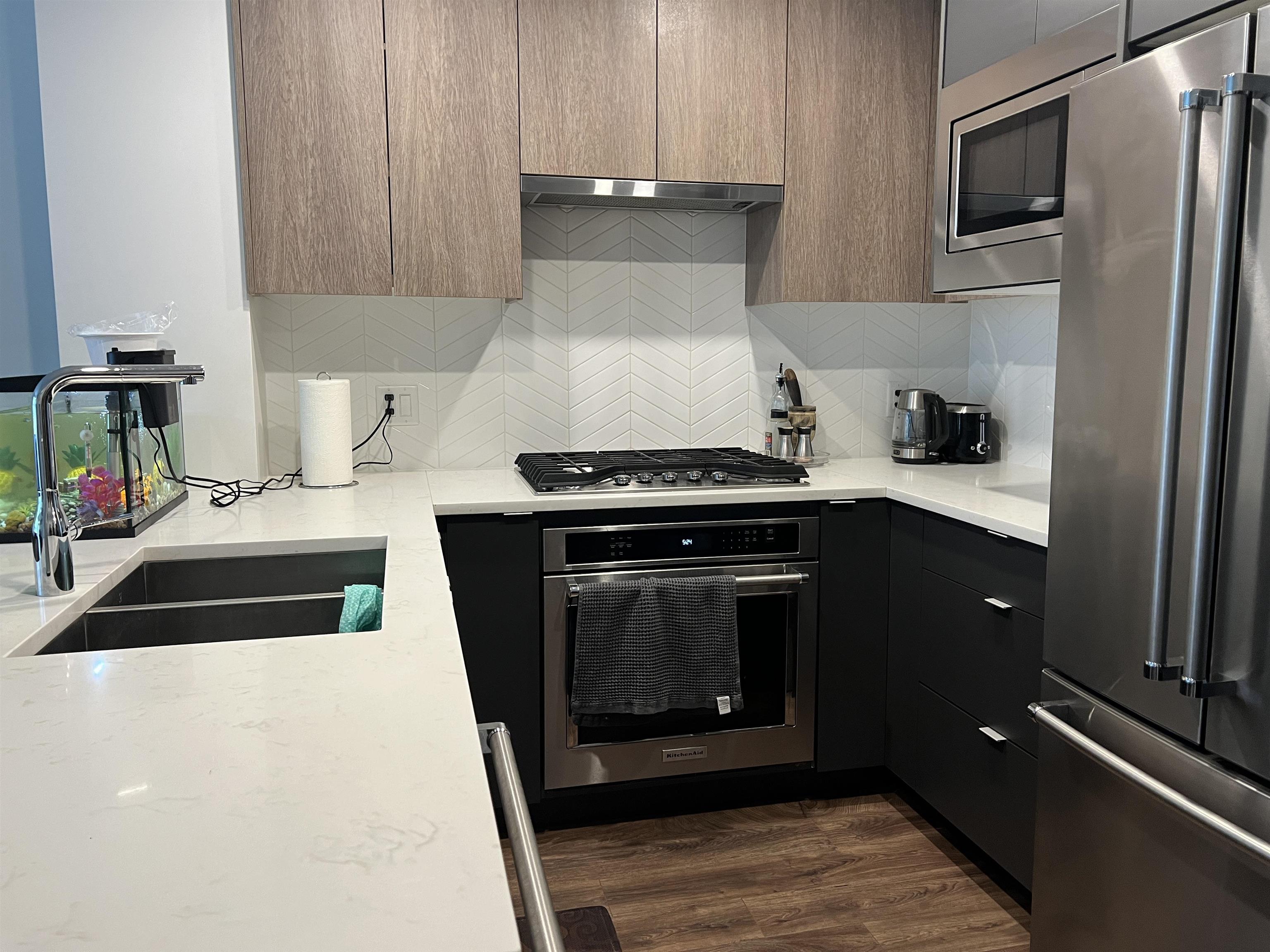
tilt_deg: -8.1
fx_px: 954
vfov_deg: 53.1
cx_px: 635
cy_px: 476
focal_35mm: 26
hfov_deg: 67.3
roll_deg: +0.2
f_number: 1.5
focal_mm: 5.7
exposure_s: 1/60
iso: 160
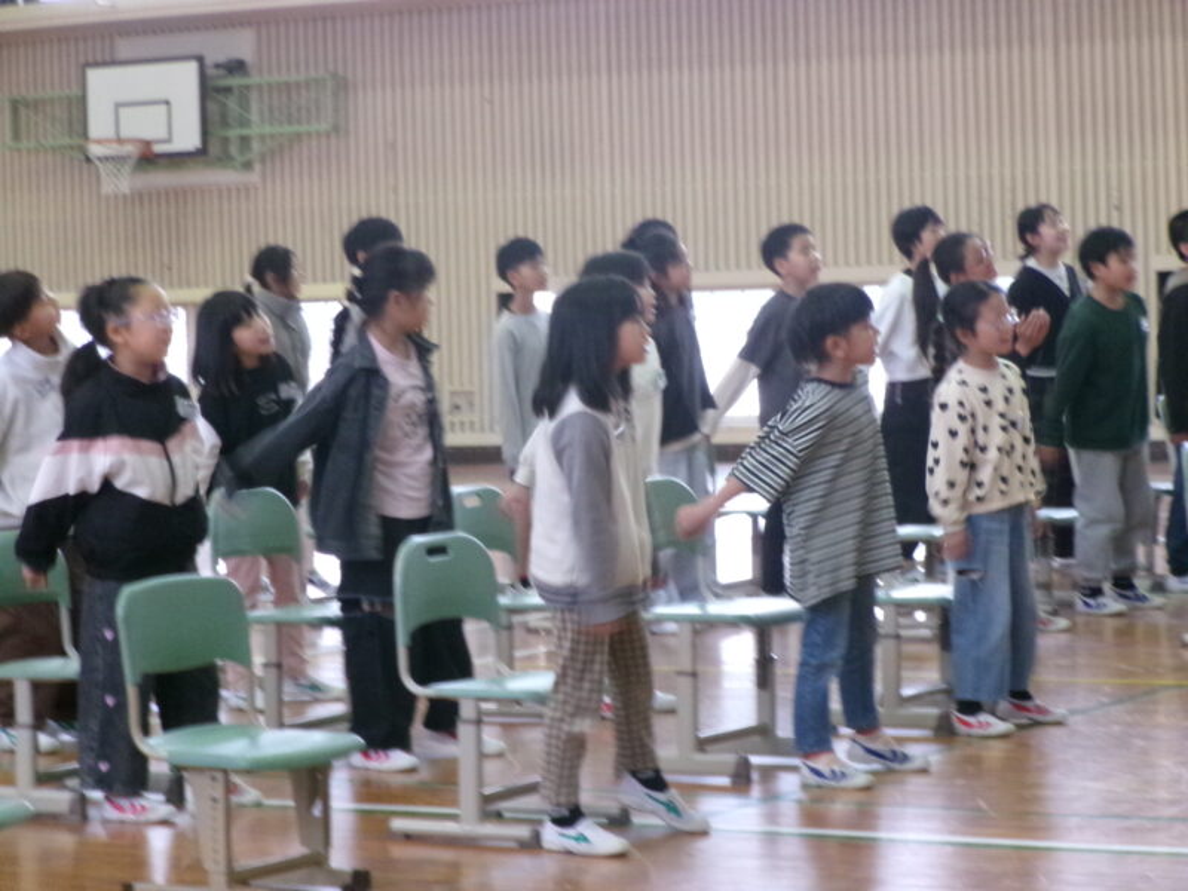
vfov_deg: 12.9
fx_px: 3947
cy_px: 446
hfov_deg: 17.1
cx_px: 594
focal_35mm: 115
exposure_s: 1/34
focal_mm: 20.6
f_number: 6.2
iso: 787
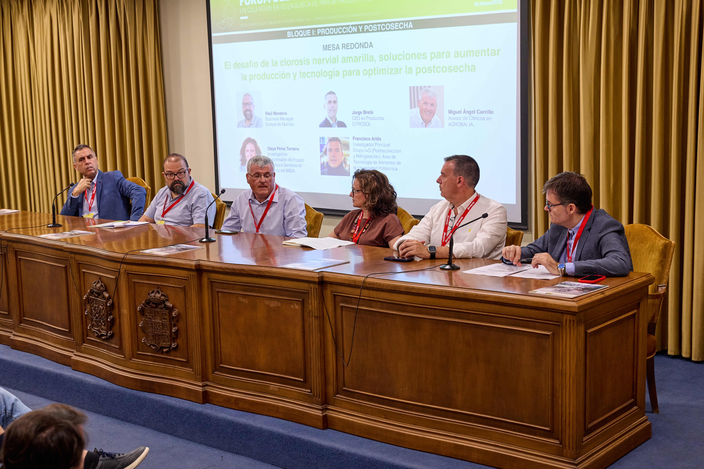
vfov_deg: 27.5
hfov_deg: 40.3
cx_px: 352
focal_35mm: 49
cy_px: 234
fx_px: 958
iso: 1250
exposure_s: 1/100
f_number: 4
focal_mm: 49
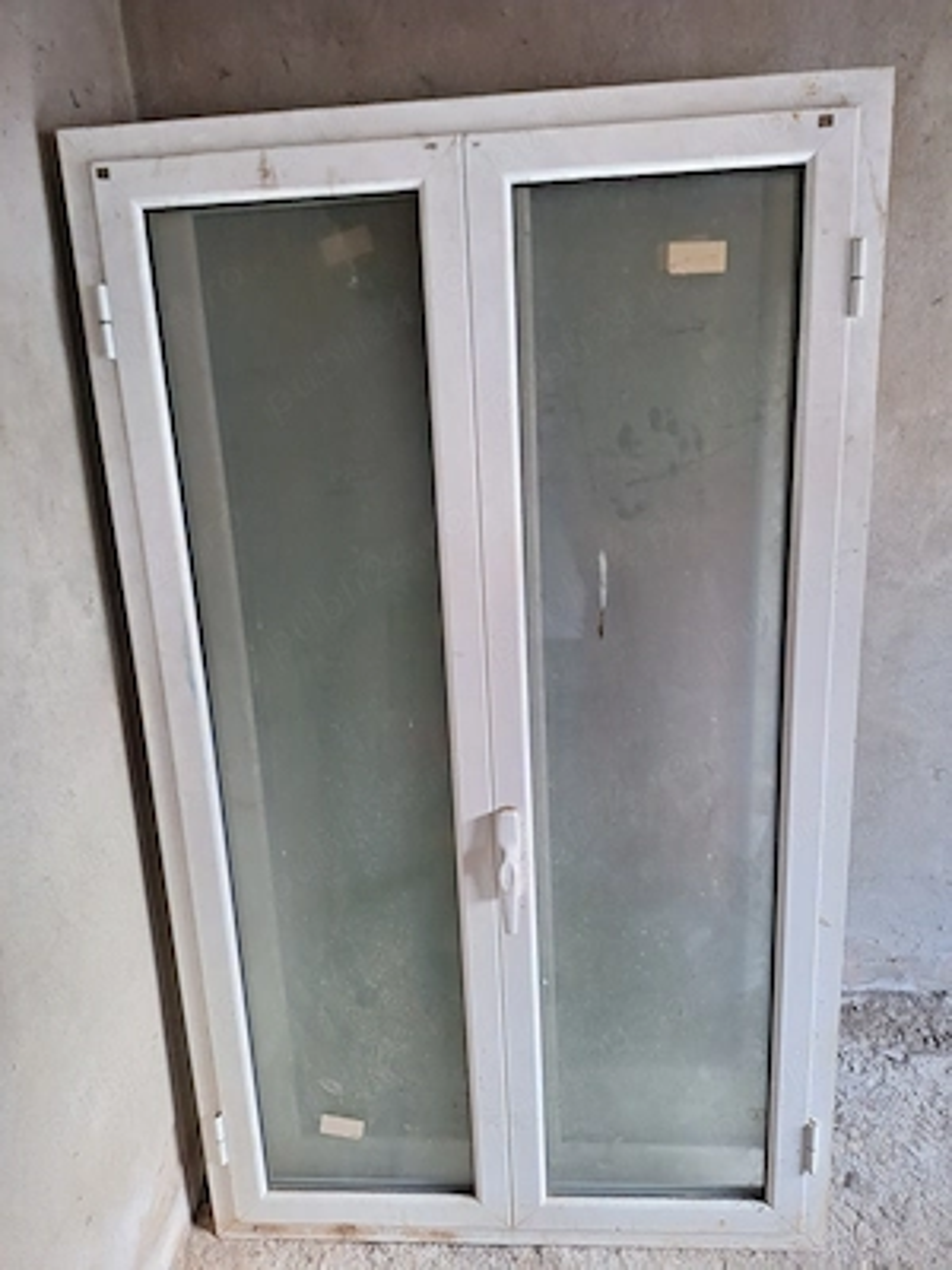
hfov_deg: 58.9
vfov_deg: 73.9
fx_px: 843
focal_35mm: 23
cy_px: 635
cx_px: 476
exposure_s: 1/33
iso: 250
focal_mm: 5.54
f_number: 1.8
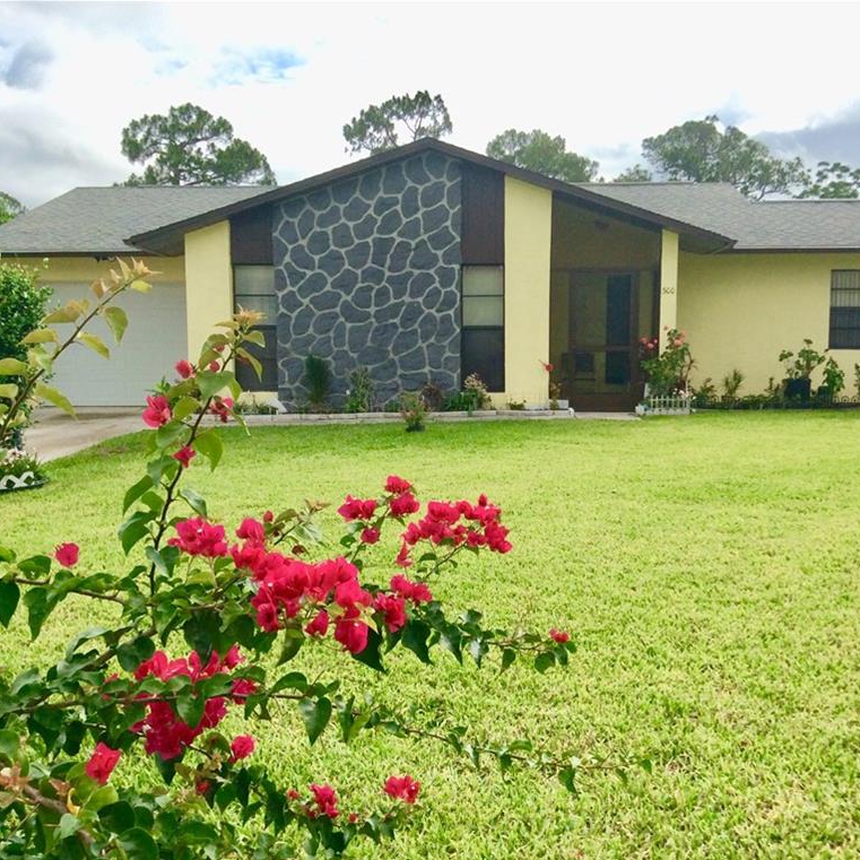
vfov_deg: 43.9
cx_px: 459
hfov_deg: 43.8
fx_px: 1068
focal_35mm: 38
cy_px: 431
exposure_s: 1/1634
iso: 32
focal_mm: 3.3
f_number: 2.4
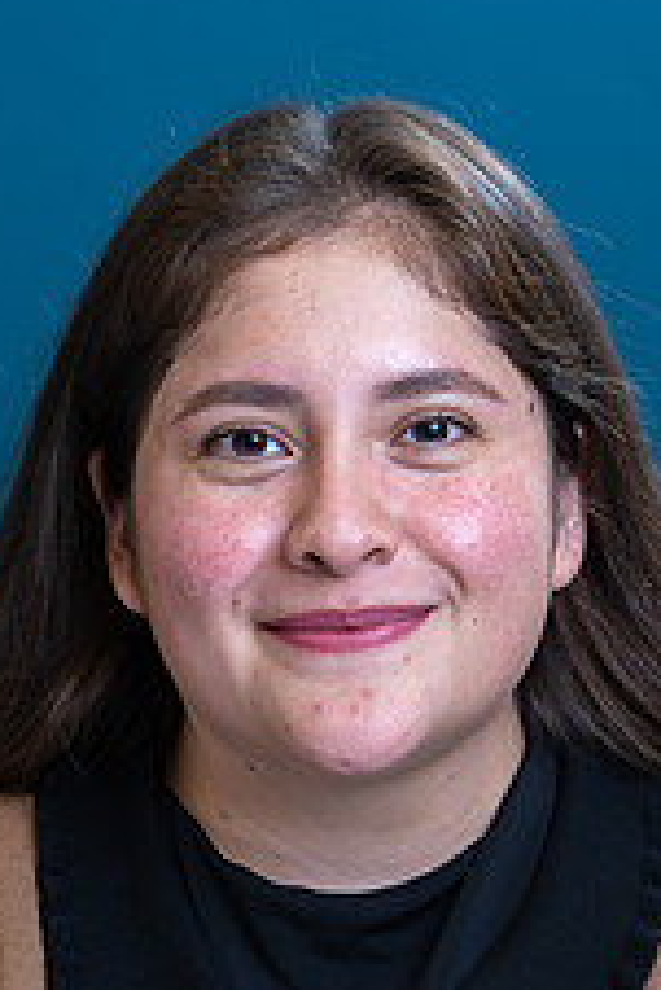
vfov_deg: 10.5
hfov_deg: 7.1
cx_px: 346
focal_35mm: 195
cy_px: 780
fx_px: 5362
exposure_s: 1/125
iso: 320
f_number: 5
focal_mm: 98
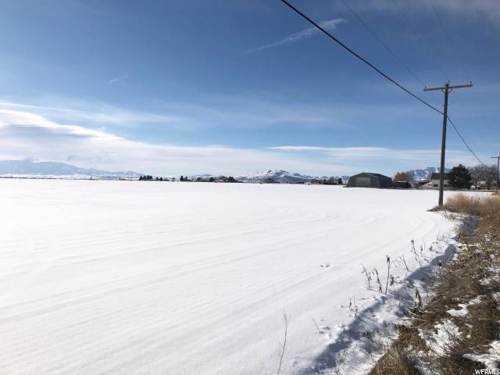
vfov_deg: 49.7
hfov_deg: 63.4
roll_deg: -1.9
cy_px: 188
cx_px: 250
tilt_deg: +0.5
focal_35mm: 28
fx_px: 404
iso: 25
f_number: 1.8
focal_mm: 3.99
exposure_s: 1/9615
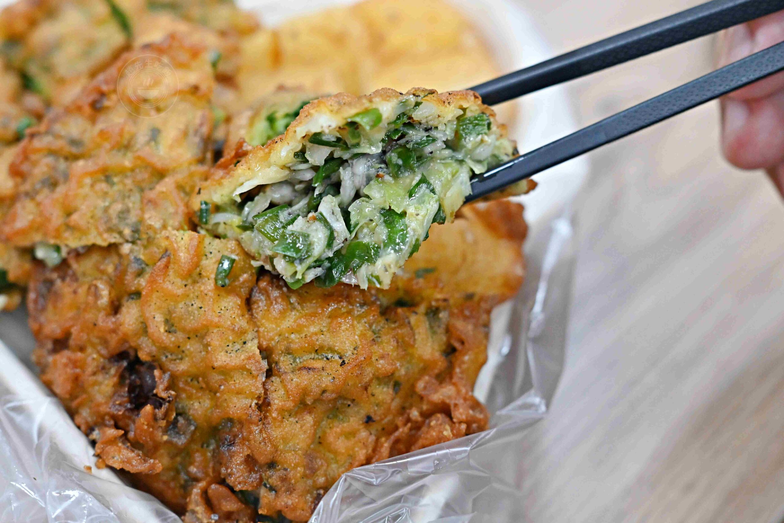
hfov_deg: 27.0
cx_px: 392
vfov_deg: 18.2
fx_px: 1633
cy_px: 262
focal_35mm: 75
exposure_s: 1/200
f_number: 3.2
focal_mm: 50
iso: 1400
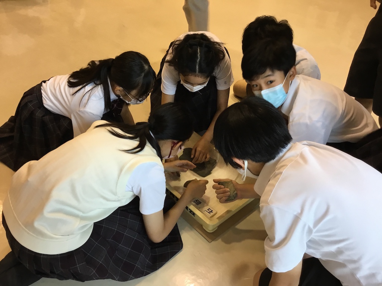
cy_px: 143
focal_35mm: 31
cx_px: 191
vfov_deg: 45.4
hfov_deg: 58.4
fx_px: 342
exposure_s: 1/30
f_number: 2.4
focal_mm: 3.3
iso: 50
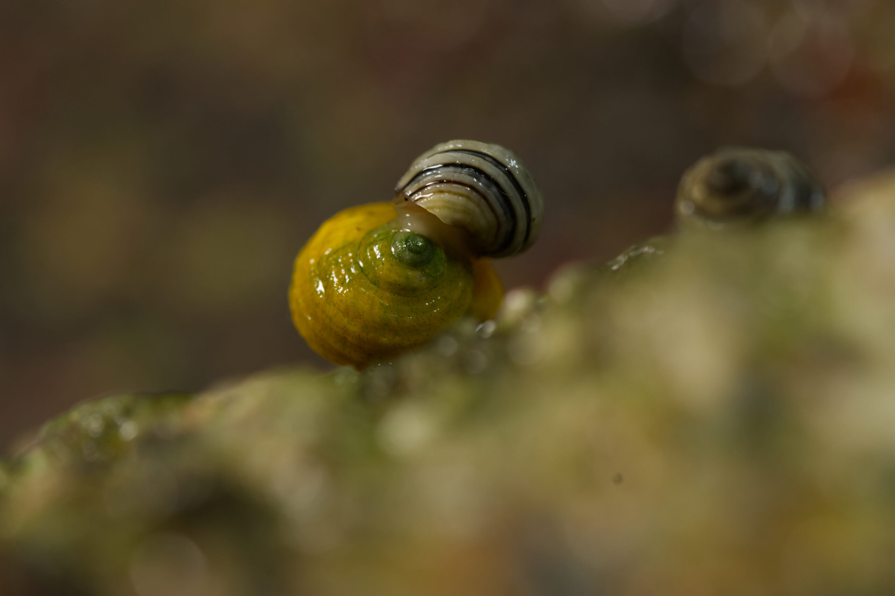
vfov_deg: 8.7
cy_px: 298
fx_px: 3913
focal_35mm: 158
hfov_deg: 13.0
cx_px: 448
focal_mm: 105
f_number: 10
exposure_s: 1/80
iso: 500
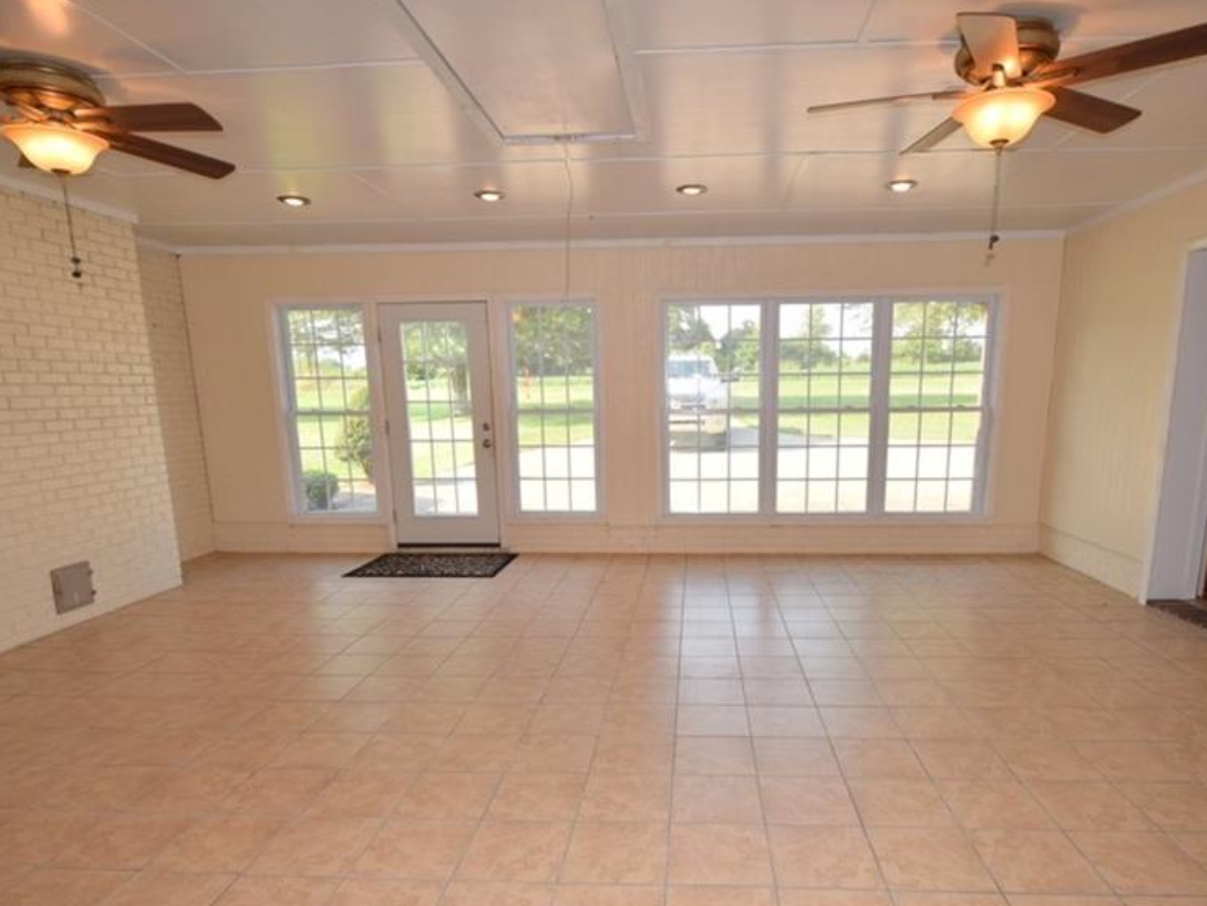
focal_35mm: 20
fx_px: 698
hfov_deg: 81.5
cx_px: 666
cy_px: 522
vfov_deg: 65.6
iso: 100
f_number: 4
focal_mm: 10
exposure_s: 1/60
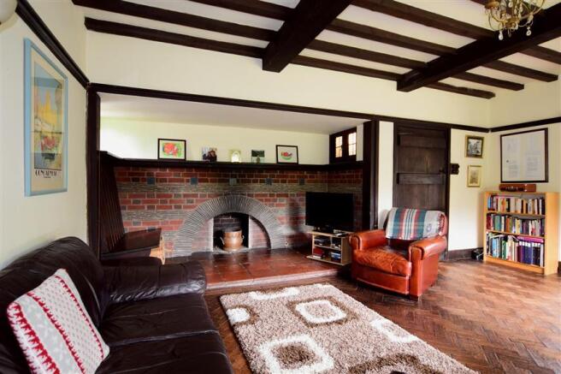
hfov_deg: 90.0
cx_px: 280
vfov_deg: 67.4
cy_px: 187
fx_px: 280
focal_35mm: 18
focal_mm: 12
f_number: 4.5
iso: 400
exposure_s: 1/3
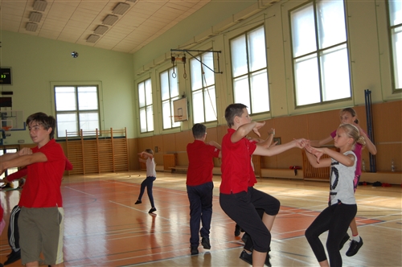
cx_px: 201
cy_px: 134
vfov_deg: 31.8
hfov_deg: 46.5
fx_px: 468
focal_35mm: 42
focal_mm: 28
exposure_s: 1/320
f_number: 4.2
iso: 400
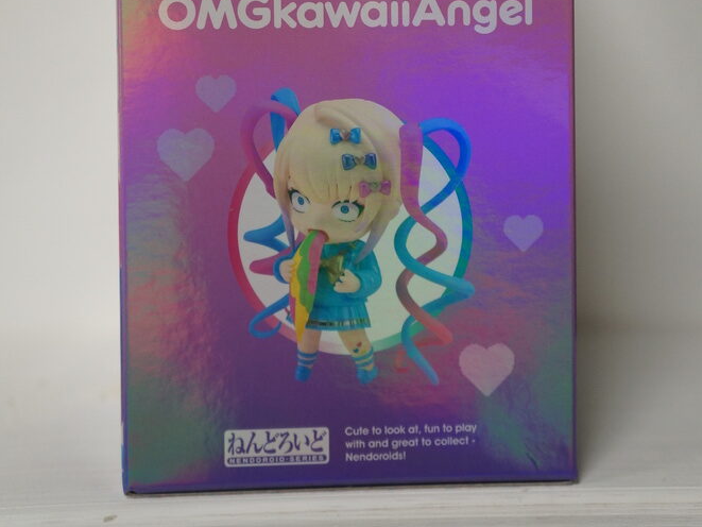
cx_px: 352
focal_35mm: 61
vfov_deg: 23.3
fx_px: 1237
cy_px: 39
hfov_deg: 31.7
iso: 800
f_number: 4
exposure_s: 1/60
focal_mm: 28
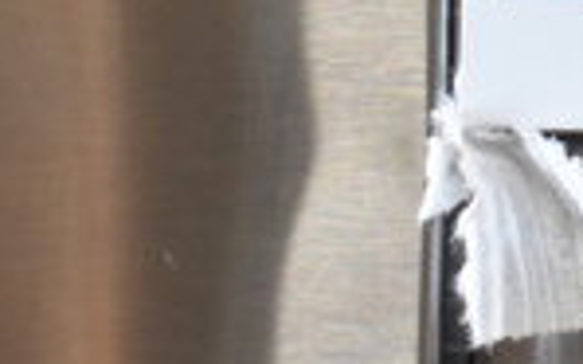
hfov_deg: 8.4
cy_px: -92
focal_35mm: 238
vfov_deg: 5.5
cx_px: 1115
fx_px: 3780
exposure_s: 1/60
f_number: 4.8
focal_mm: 38
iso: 2000
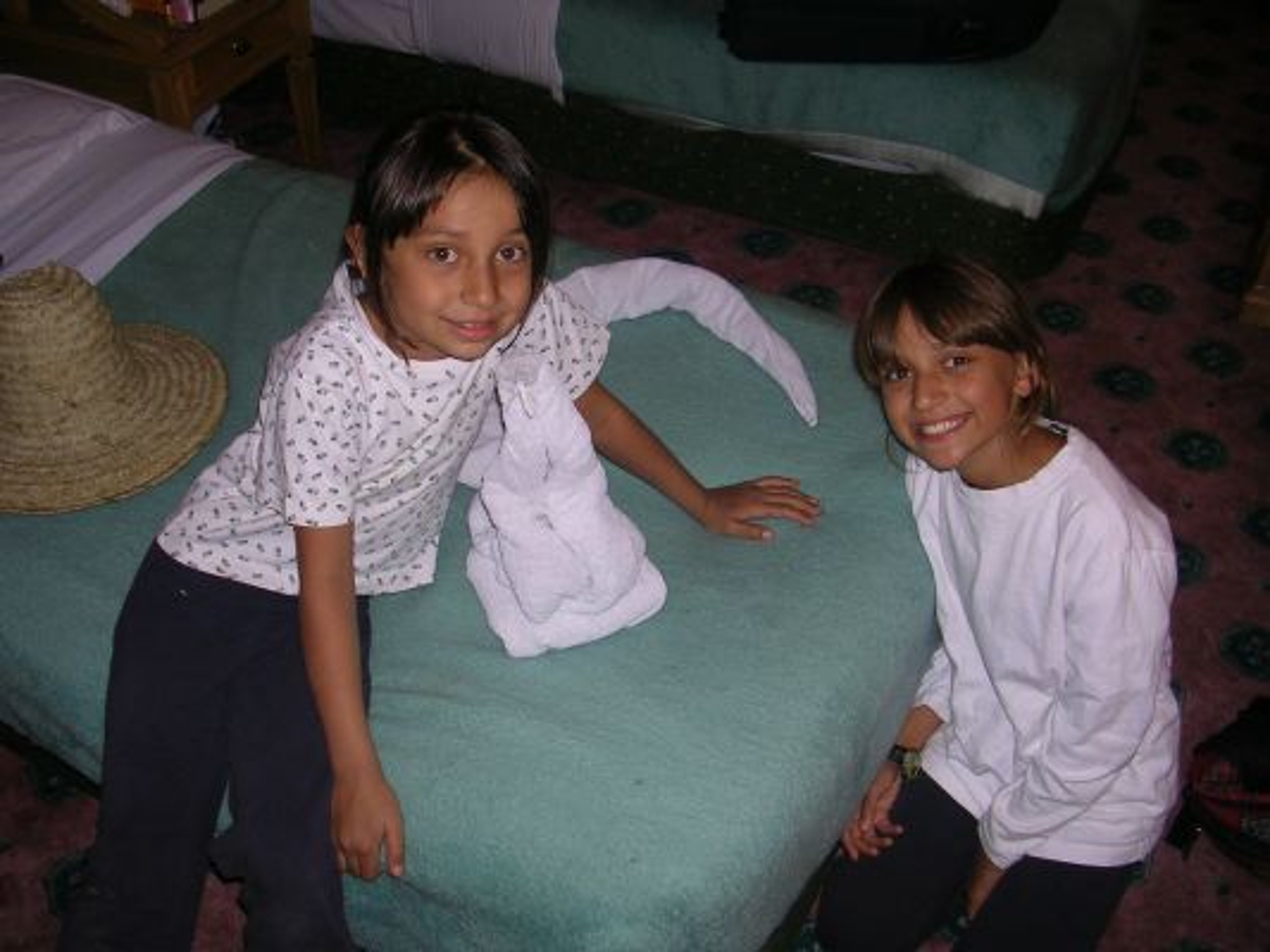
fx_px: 1394
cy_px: 476
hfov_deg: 49.0
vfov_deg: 37.7
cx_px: 635
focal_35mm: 38
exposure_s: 1/60.1
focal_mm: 5.8
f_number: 2.8
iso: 50
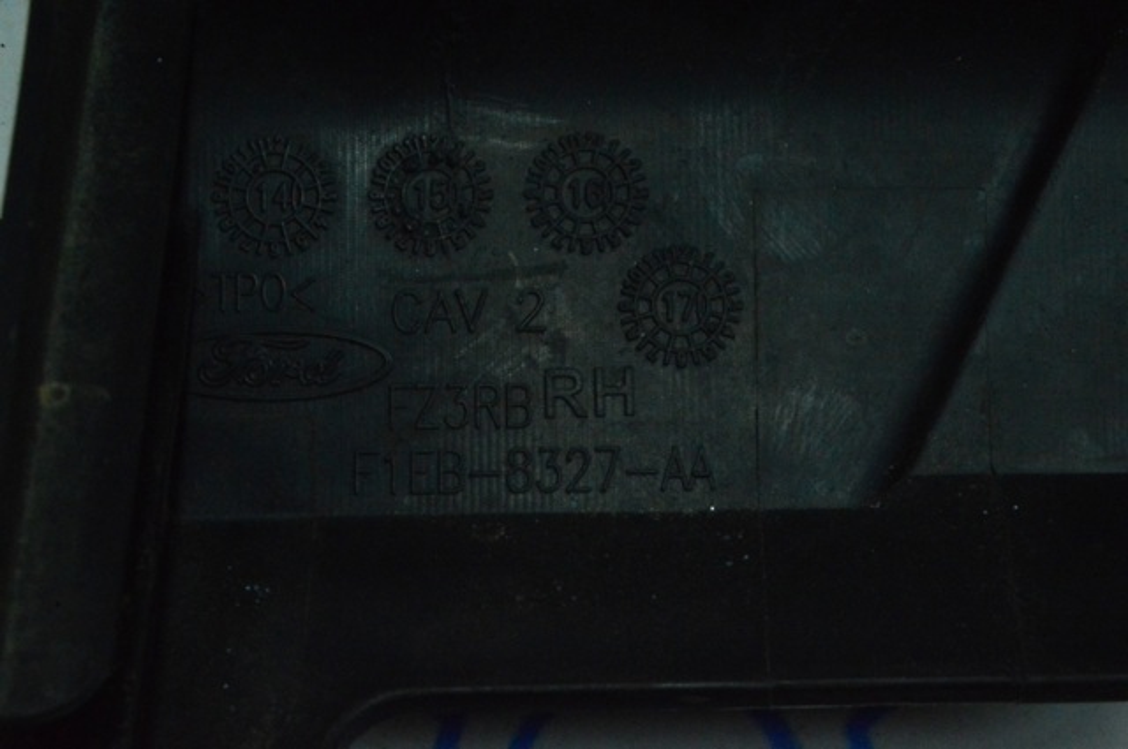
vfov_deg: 16.5
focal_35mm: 82
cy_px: 374
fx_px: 2582
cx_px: 564
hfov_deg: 24.6
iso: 6400
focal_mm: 55
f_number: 36
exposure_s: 1/60
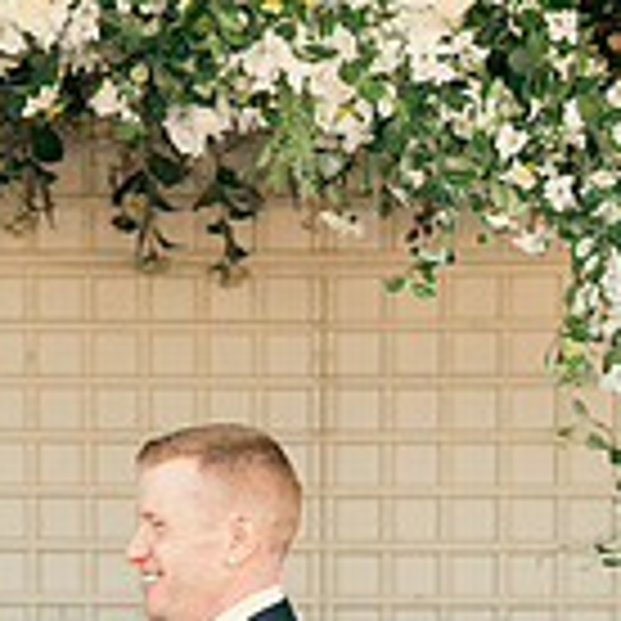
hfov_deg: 11.6
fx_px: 3044
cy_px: 637
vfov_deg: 11.5
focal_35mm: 150
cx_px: 94
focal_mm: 42
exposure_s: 1/250
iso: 320
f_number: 3.5
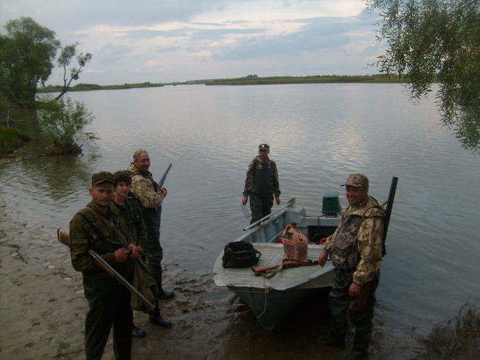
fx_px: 485
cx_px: 240
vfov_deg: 40.7
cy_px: 180
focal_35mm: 35
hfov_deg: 52.6
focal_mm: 5.8
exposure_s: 1/60
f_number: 7.1
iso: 80
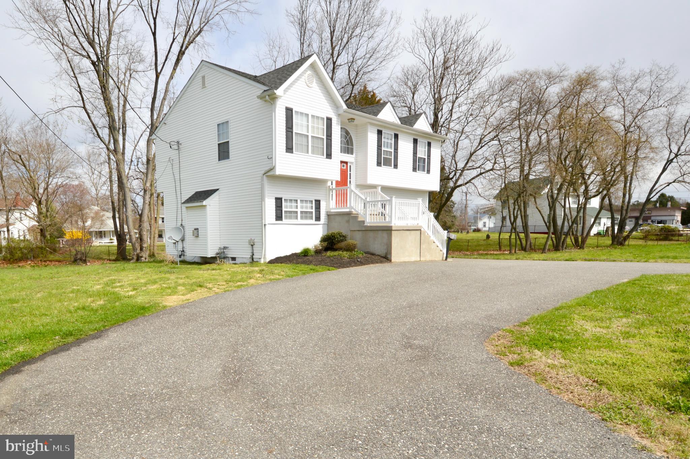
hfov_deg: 95.0
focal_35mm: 16
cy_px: 230
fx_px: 316
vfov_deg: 71.9
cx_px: 345
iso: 100
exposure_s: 1/200
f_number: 10
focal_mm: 11
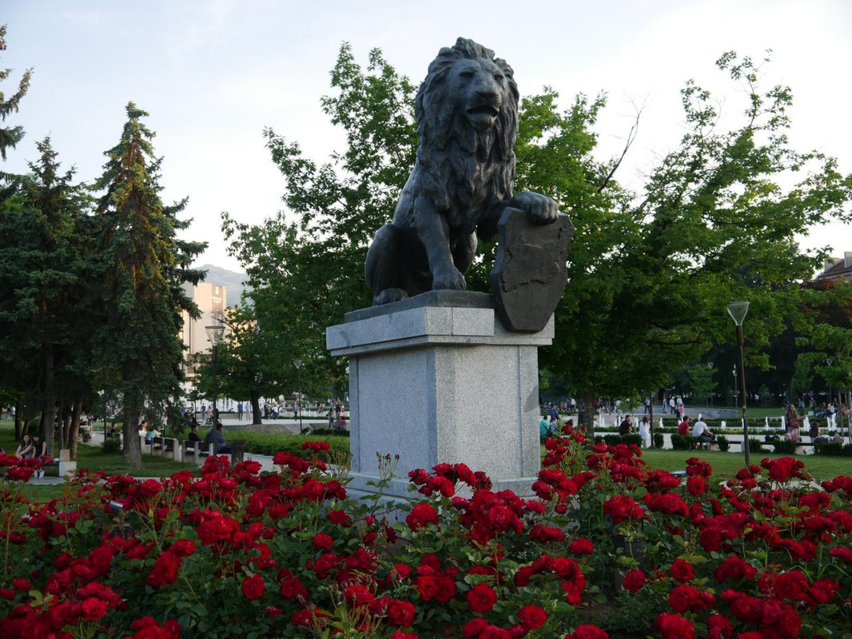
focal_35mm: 44
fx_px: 1083
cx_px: 426
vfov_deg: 32.9
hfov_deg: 42.9
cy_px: 320
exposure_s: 1/125
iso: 200
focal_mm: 22
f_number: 4.4
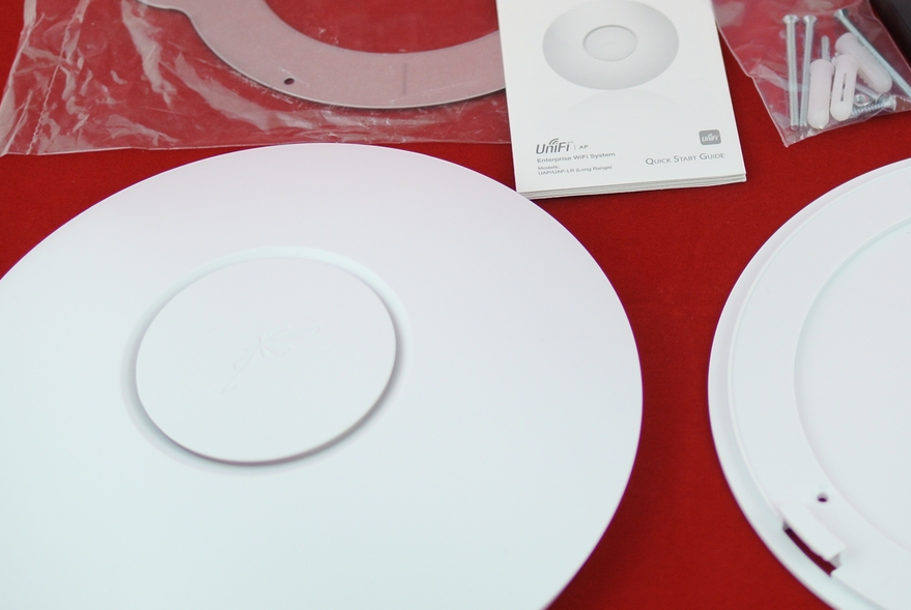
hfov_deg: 25.7
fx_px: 1977
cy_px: 234
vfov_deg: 17.5
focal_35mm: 78
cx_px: 656
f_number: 1.8
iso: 100
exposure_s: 1/20
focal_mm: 18.5
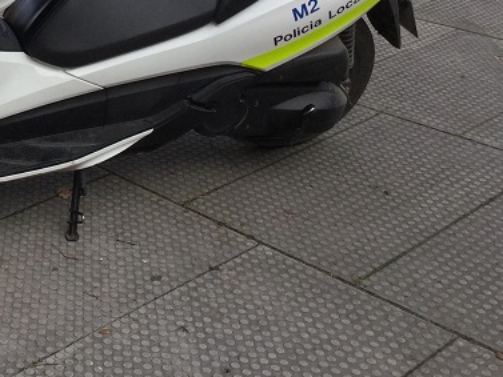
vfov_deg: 19.2
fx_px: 1076
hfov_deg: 24.5
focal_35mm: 74
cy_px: -26
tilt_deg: -16.5
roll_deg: +1.2
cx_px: -59
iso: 25
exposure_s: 1/429
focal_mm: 3.3
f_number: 2.4
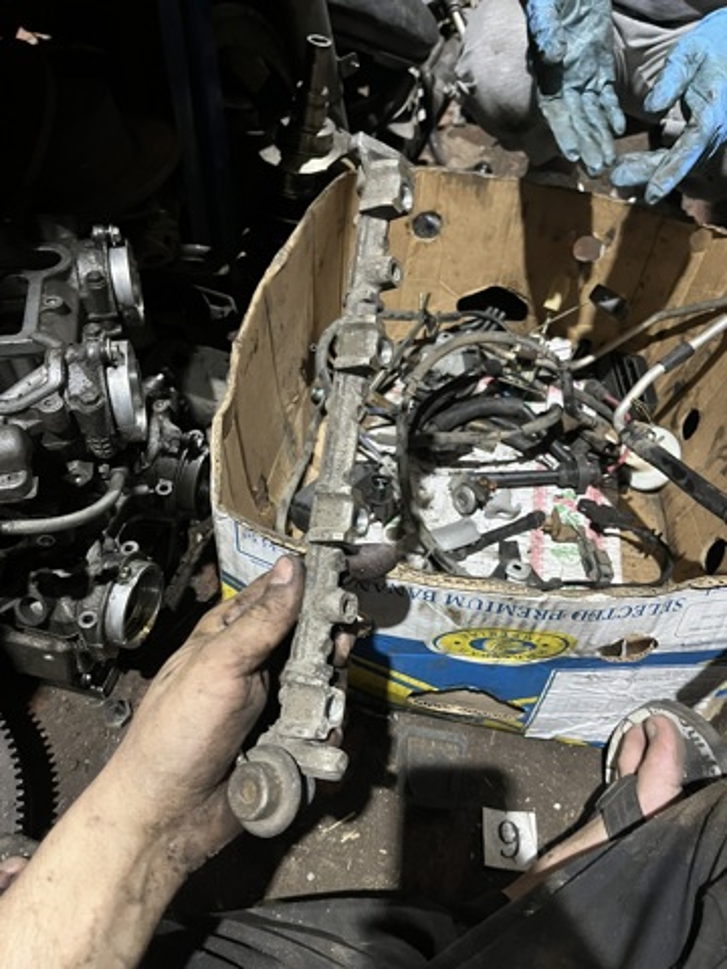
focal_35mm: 26
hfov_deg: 53.1
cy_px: 484
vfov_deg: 67.3
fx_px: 728
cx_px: 364
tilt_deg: -45.1
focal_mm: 5.1
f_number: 1.6
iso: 500
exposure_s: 1/33
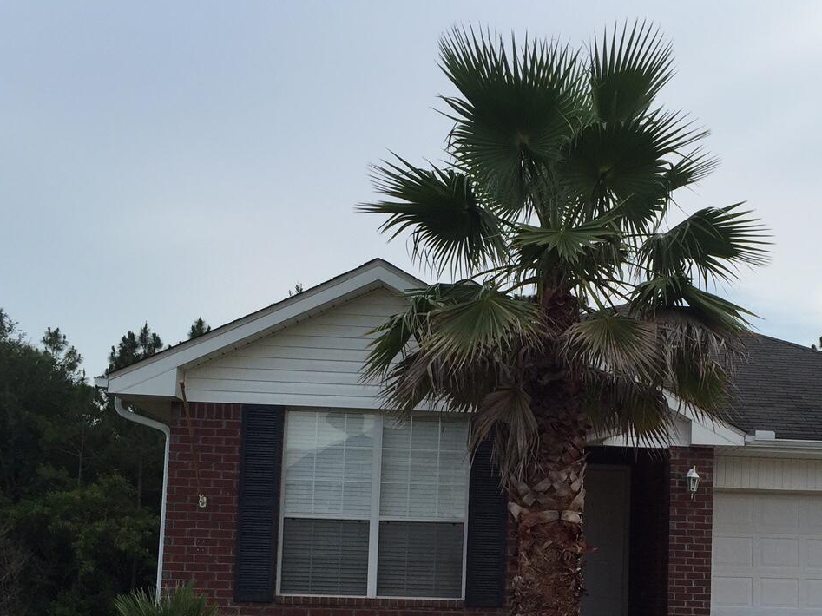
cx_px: 579
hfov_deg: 37.6
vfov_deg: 28.4
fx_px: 1187
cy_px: 508
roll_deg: -2.6
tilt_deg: +2.1
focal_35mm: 50
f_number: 2.2
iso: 32
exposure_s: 1/638
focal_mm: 4.15
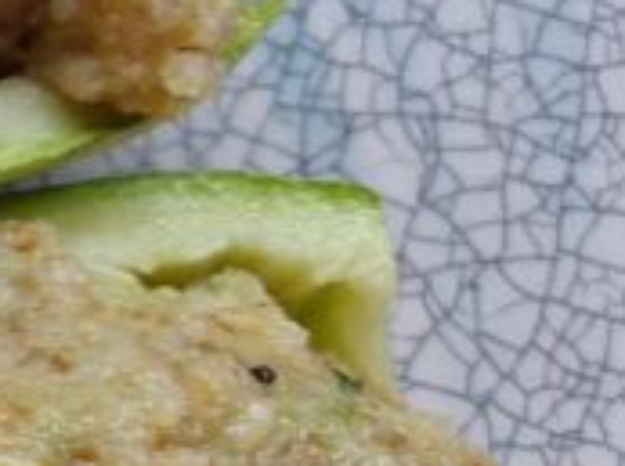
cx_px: -1004
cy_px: 480
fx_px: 2306
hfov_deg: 11.7
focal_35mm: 128
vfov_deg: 11.4
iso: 100
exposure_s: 1/180
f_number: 1.8
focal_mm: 5.4
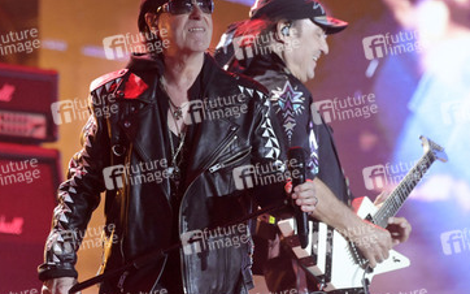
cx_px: 232
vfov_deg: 3.0
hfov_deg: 4.9
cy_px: 142
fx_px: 5519
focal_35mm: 431
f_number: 5.6
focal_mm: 340
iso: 12800
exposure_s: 1/640
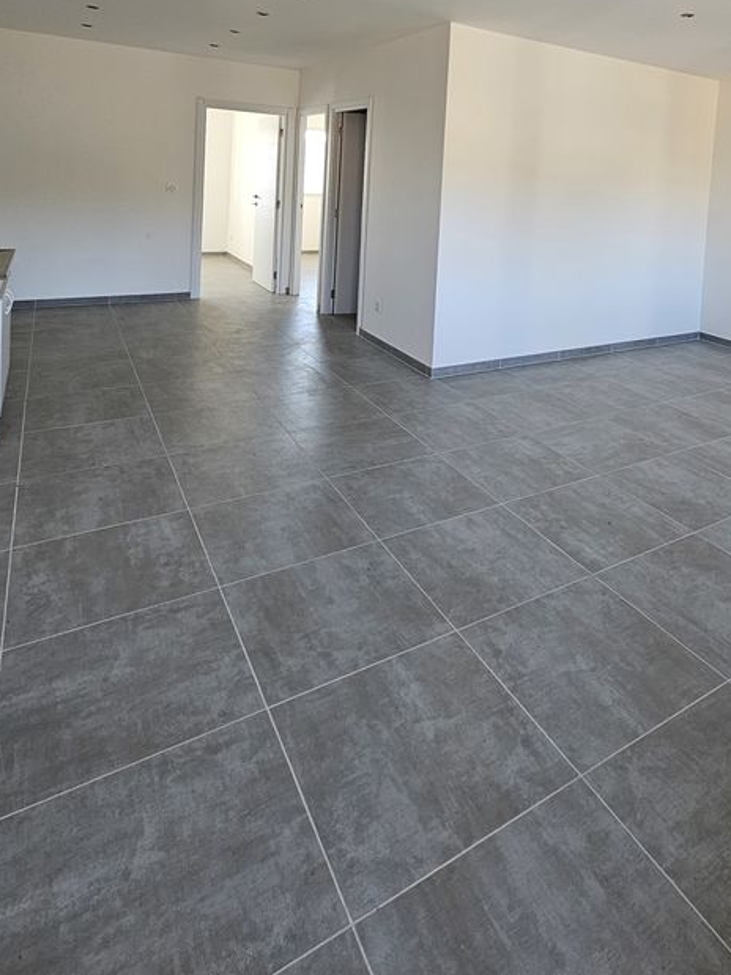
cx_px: 506
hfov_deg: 61.4
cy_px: 211
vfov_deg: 71.9
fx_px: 591
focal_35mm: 21
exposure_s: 1/71
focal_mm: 2.2
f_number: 2.2
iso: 100
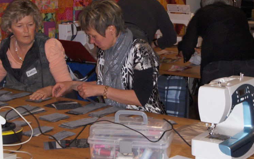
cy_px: 67
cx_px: 128
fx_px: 623
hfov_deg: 23.0
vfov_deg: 14.5
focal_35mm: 90
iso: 100
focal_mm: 13.53
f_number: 4
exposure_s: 1/90
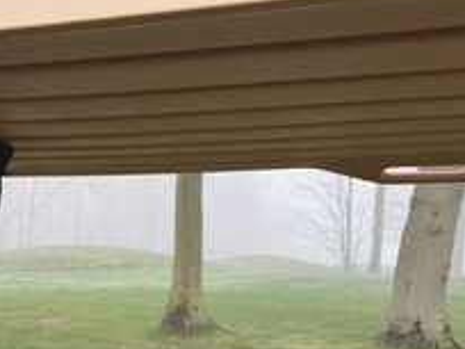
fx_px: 631
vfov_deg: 30.1
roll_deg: -2.6
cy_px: 281
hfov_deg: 37.9
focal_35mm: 47
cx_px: 52
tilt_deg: -2.6
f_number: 1.78
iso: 64
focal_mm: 6.76
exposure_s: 1/121
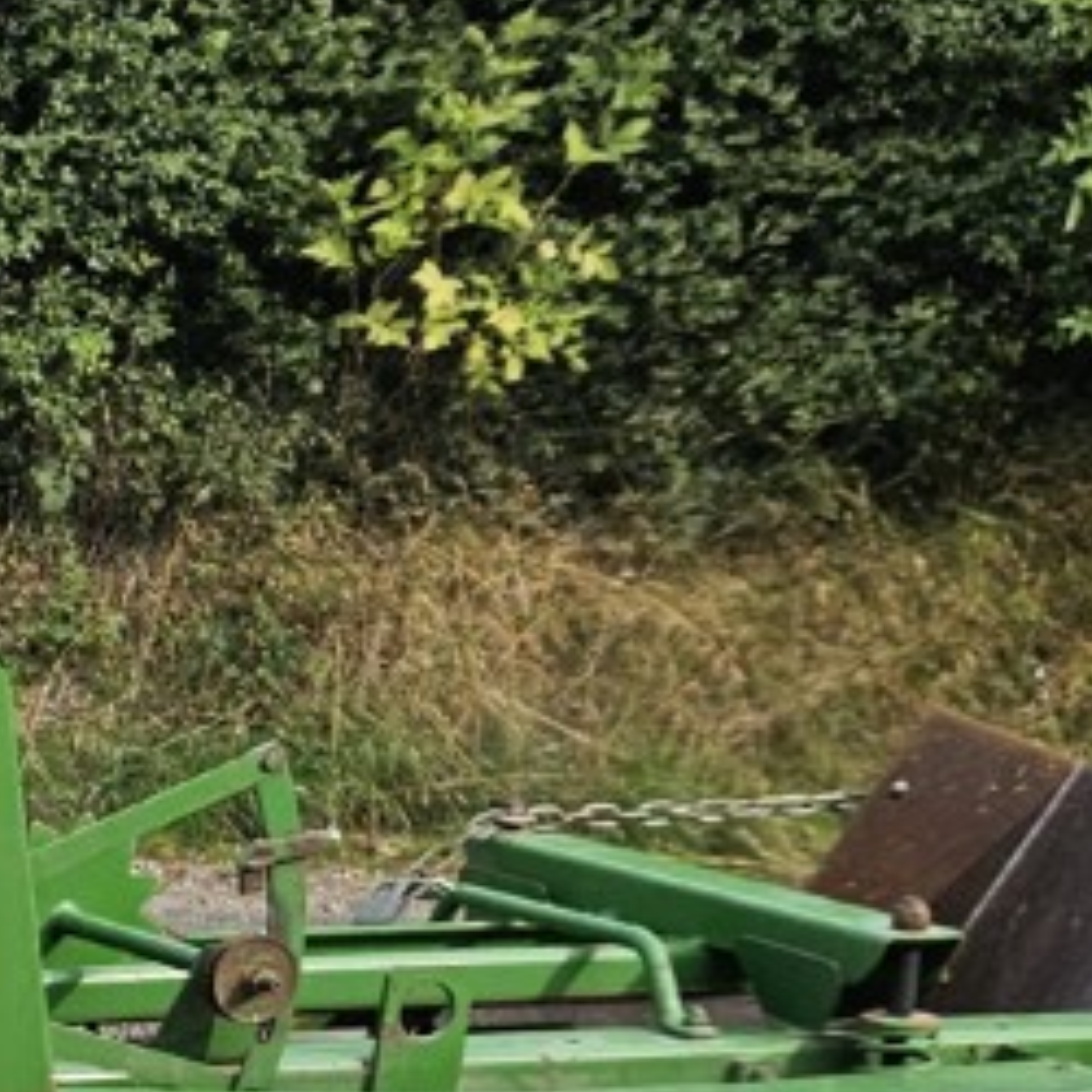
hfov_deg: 11.9
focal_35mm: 117
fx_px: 4176
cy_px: 1114
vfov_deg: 14.6
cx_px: -1559
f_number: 1.8
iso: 40
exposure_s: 1/1167
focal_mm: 5.4
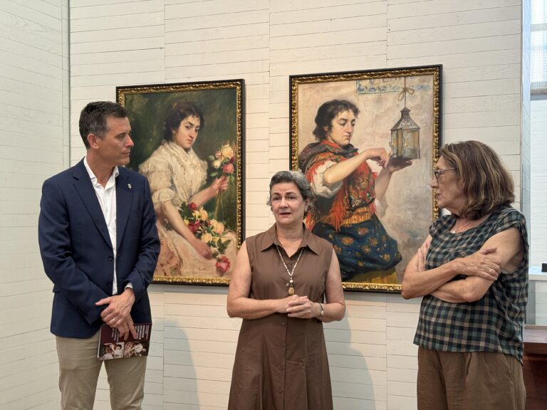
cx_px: 274
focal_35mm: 48
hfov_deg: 39.7
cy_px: 205
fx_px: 758
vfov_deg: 30.3
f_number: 1.78
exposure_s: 1/50
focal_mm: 6.76
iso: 160
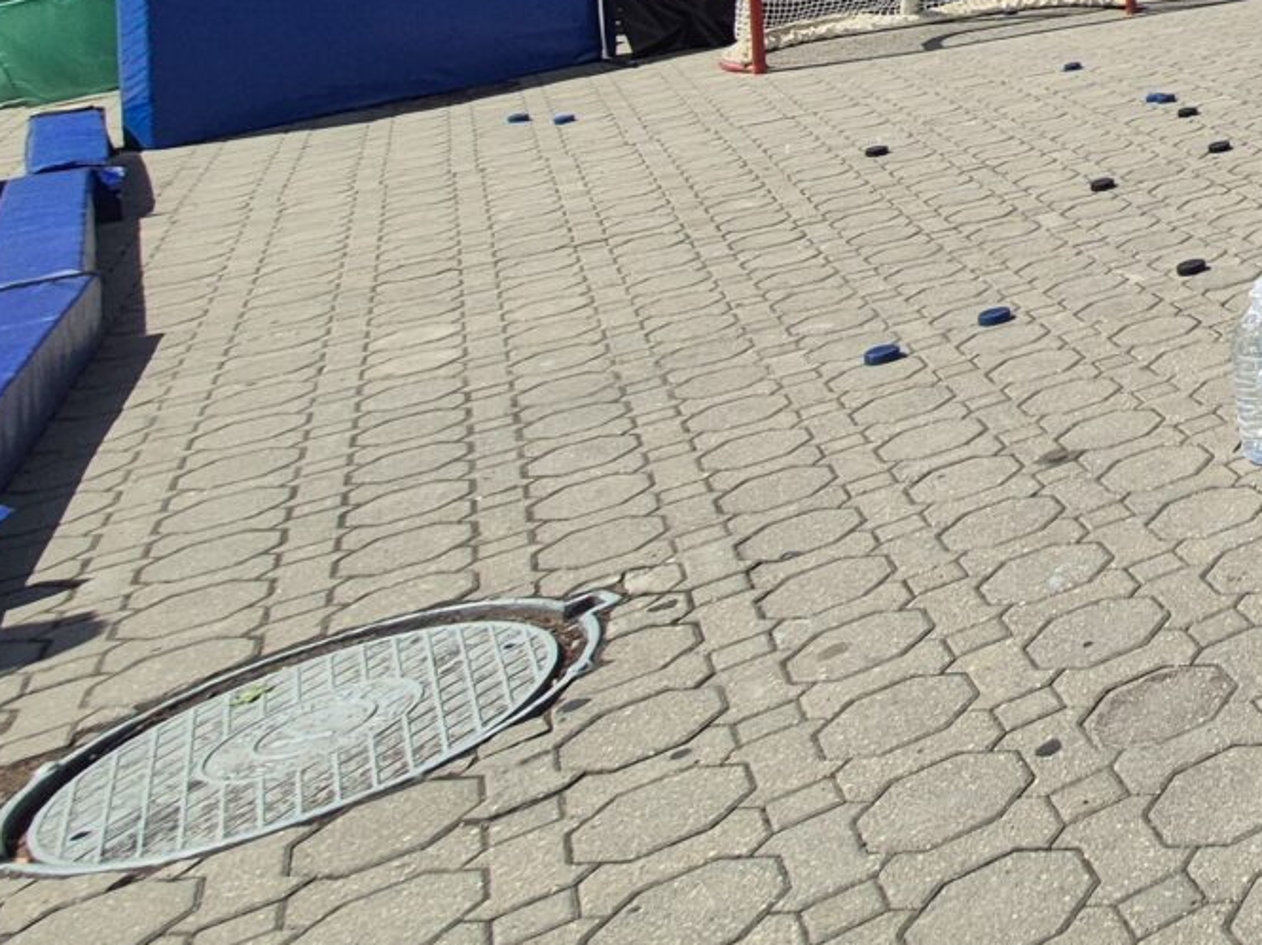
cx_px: 1798
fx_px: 1458
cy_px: -269
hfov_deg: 30.8
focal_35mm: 40
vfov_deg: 29.3
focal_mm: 1.74
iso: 50
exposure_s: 1/1916
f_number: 2.2
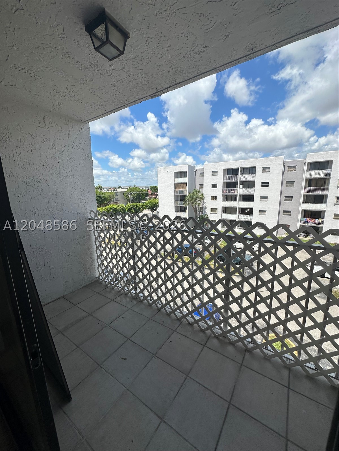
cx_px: 170
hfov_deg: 85.7
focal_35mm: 14
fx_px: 183
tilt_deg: -13.4
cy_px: 226
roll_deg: +1.4
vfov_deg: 102.1
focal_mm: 2.22
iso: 50
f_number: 2.2
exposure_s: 1/2564
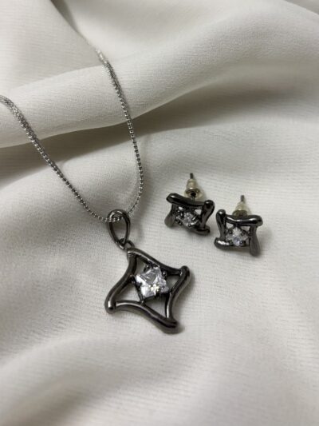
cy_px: 213
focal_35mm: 26
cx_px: 160
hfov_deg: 53.1
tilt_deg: -50.5
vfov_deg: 67.3
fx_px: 319
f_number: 1.6
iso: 500
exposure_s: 1/50
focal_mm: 5.96
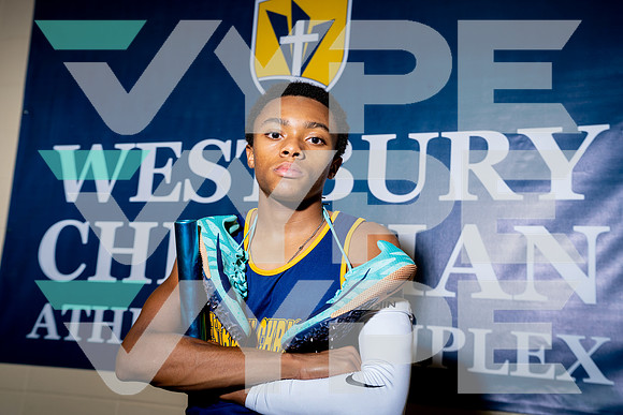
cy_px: 208
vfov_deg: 31.2
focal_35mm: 43
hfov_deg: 45.4
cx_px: 312
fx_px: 744
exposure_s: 1/250
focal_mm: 43
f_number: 4.5
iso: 200
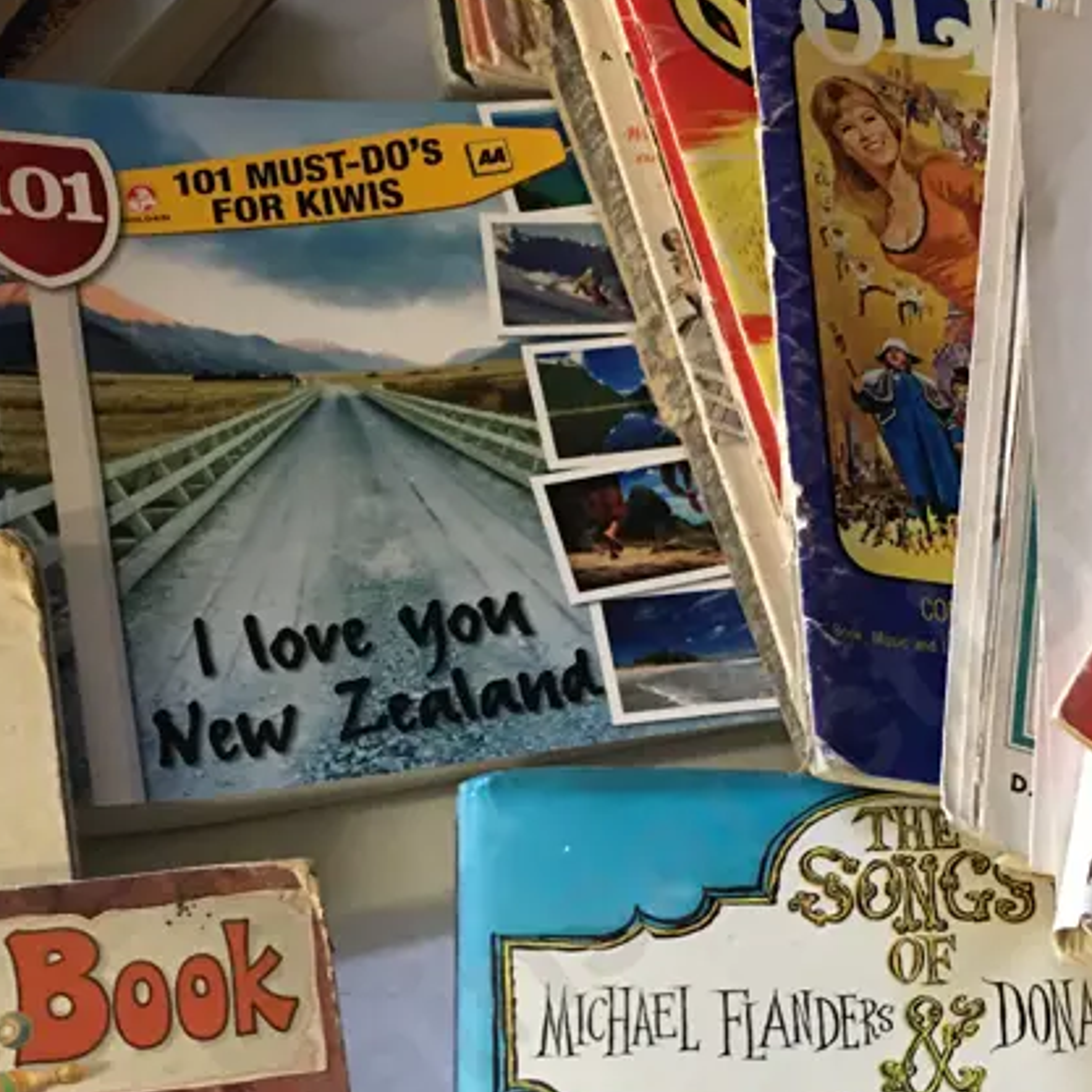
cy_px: 945
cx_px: 571
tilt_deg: -58.2
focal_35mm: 63
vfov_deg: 26.5
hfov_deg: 27.3
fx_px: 2248
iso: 125
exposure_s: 1/17
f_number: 2.2
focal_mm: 4.15
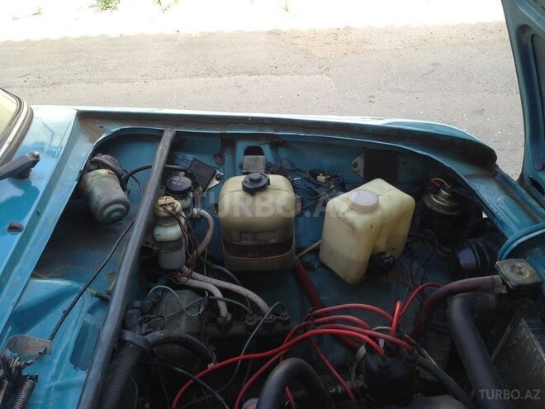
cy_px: 204
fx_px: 520
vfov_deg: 42.9
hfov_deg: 55.4
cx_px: 272
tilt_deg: -37.9
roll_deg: +4.2
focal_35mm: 33
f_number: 2.4
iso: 50
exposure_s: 1/294
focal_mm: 4.12
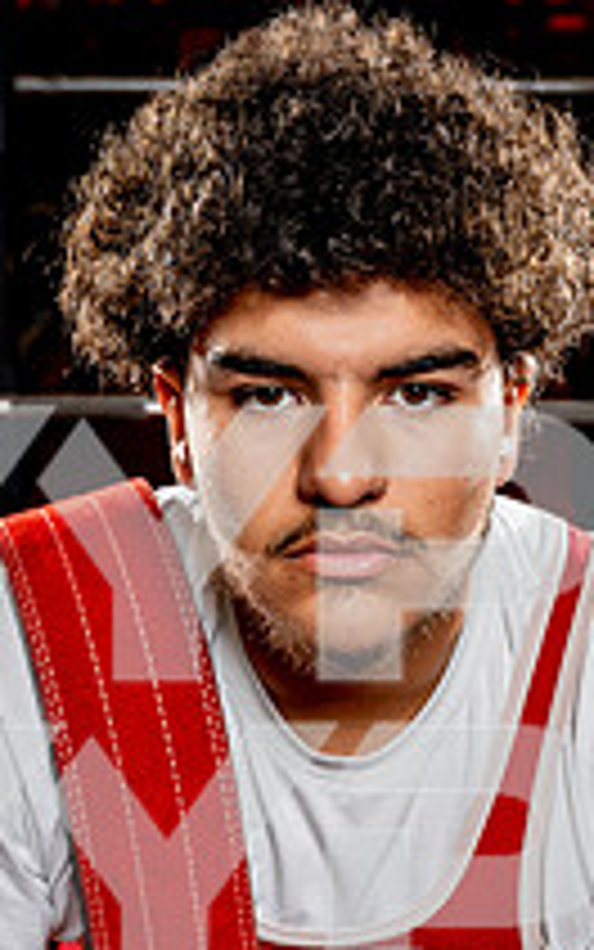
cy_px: 864
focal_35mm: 74
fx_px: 1915
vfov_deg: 26.8
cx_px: 274
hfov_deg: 17.6
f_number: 4.5
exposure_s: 1/250
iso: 250
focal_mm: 34
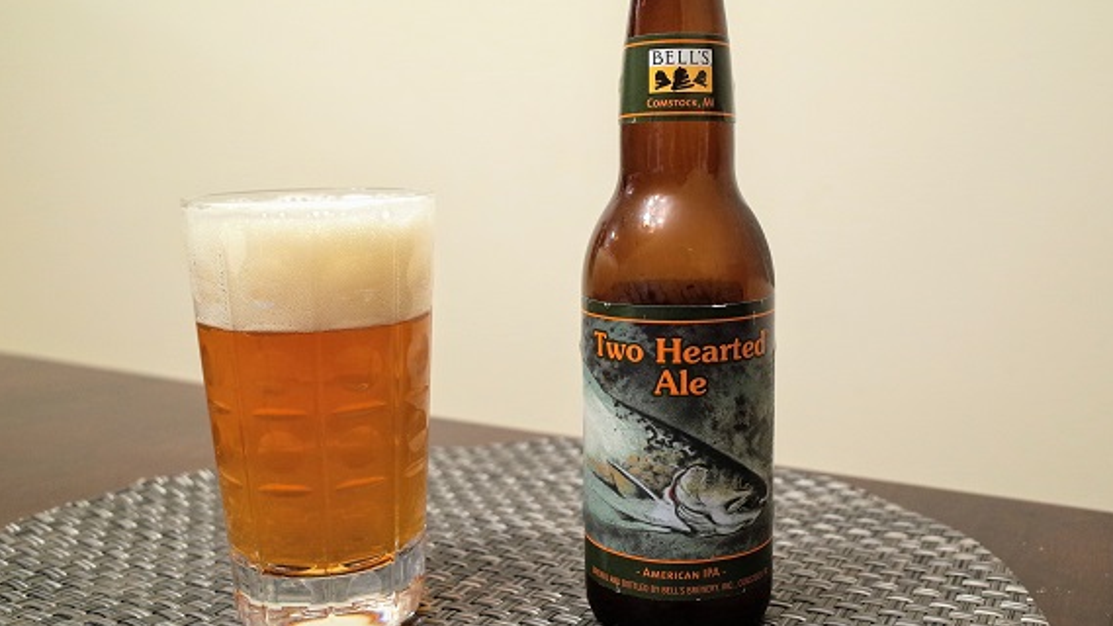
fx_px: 1062
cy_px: 273
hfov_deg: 55.3
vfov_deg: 32.8
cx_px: 583
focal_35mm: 36
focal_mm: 18.3
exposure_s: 1/30
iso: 800
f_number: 3.5
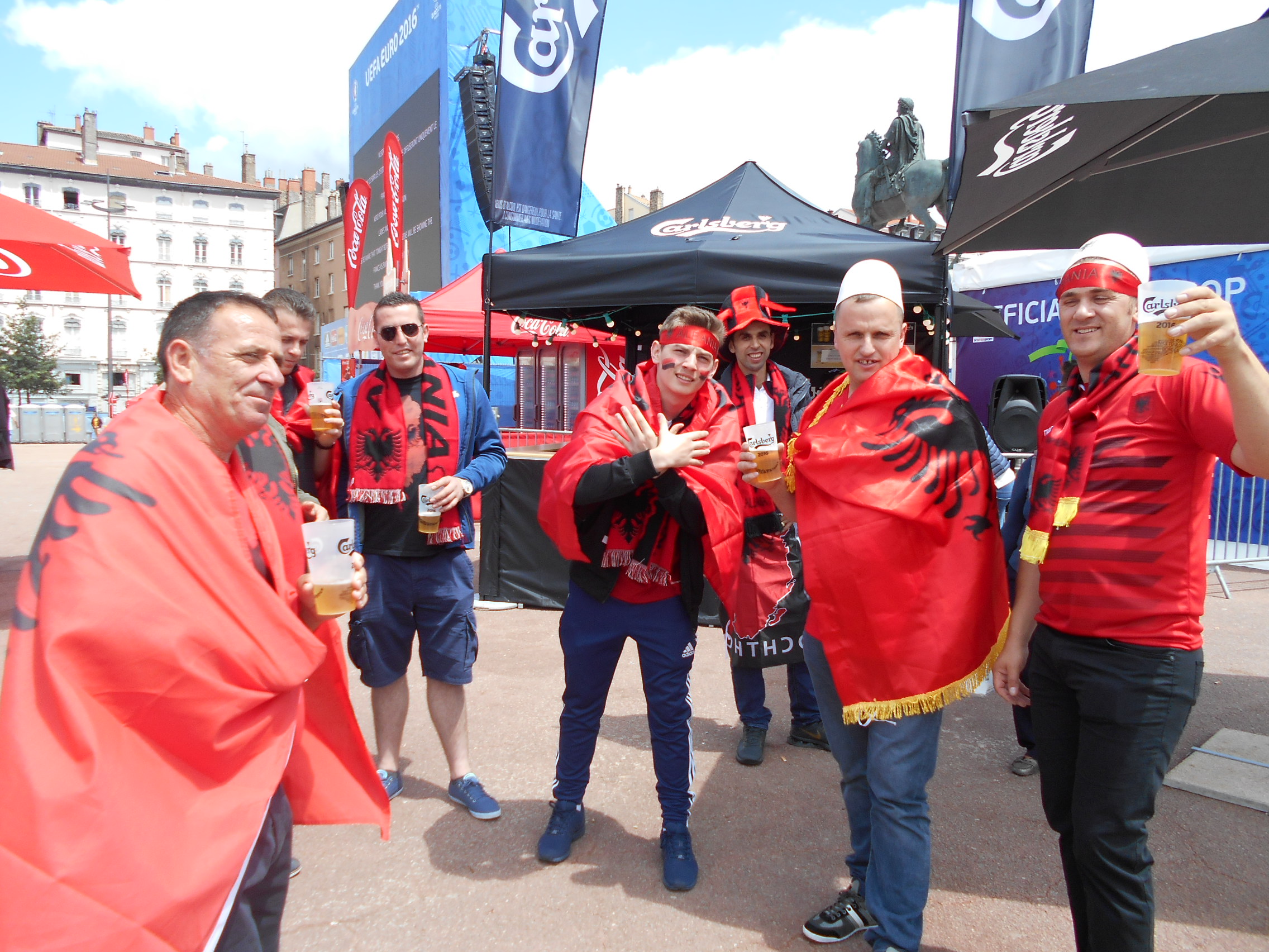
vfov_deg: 53.1
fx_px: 953
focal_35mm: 26
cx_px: 634
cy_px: 476
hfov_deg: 67.3
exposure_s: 1/500
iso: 80
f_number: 3.2
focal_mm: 4.6
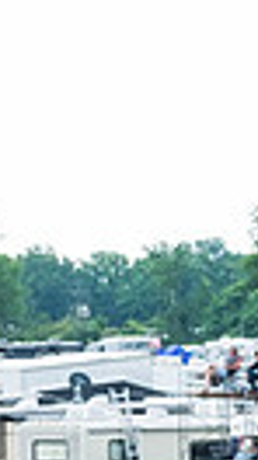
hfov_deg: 2.5
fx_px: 5987
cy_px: 622
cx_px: 321
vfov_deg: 4.4
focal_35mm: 491
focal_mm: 71.5
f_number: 7.1
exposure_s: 1/125
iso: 400
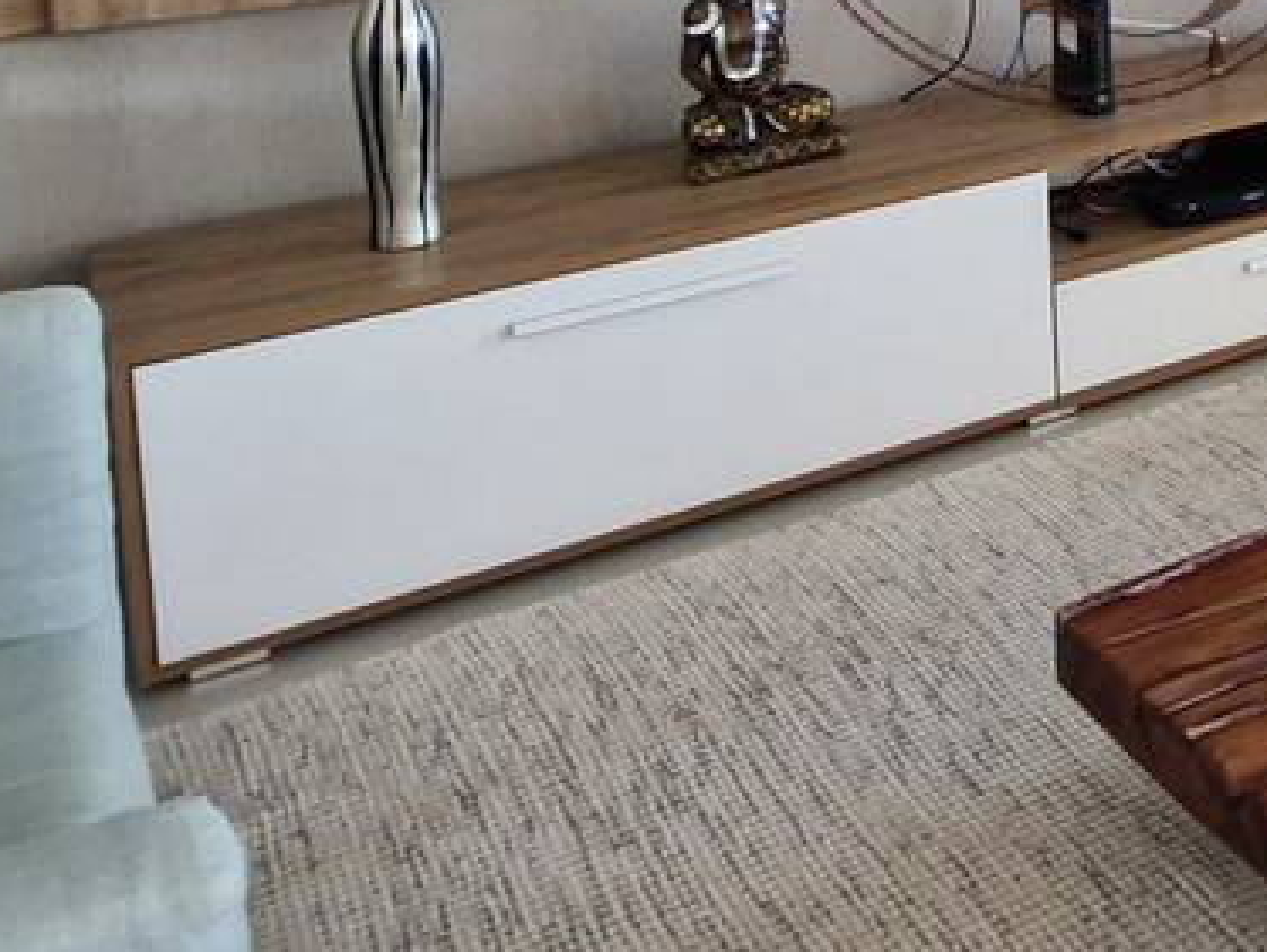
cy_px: -220
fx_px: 1831
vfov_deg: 25.8
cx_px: 1589
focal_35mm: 50
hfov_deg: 31.0
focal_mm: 1.74
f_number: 2.2
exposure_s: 1/60
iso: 250
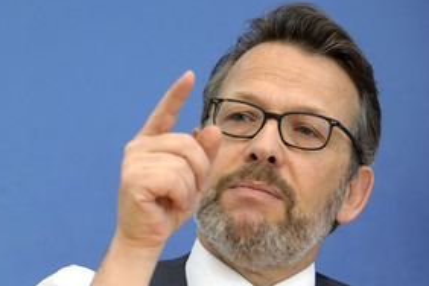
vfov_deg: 5.7
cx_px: 157
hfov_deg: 8.6
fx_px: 2860
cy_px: 222
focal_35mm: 240
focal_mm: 150
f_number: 5.6
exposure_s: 1/500
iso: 4000
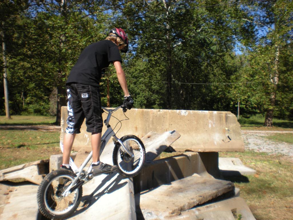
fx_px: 322
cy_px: 110
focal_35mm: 38
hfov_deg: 49.0
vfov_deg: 37.7
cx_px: 146
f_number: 4.6
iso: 64
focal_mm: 6.3
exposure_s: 1/357
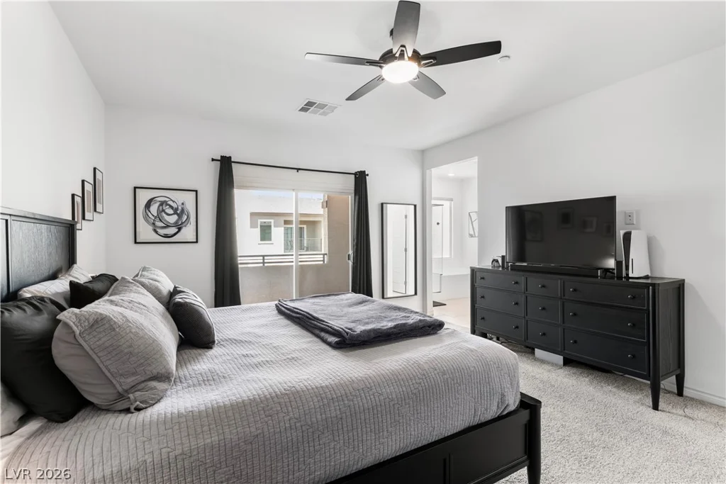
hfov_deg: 93.3
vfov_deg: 70.5
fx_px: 343
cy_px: 242
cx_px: 363
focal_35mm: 17
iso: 400
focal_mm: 17
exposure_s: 1/5
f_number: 8
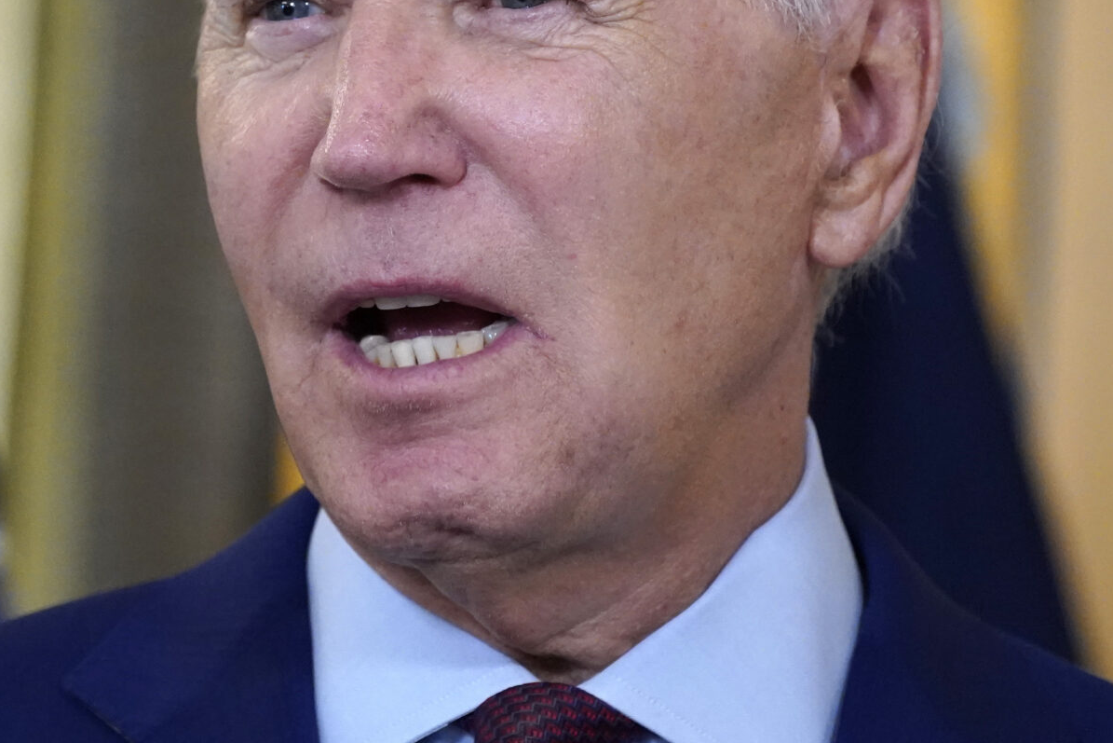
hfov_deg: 2.8
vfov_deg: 1.9
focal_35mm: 726
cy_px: 211
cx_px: 340
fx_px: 22447
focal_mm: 339
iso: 6400
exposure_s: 1/200
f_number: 5.6
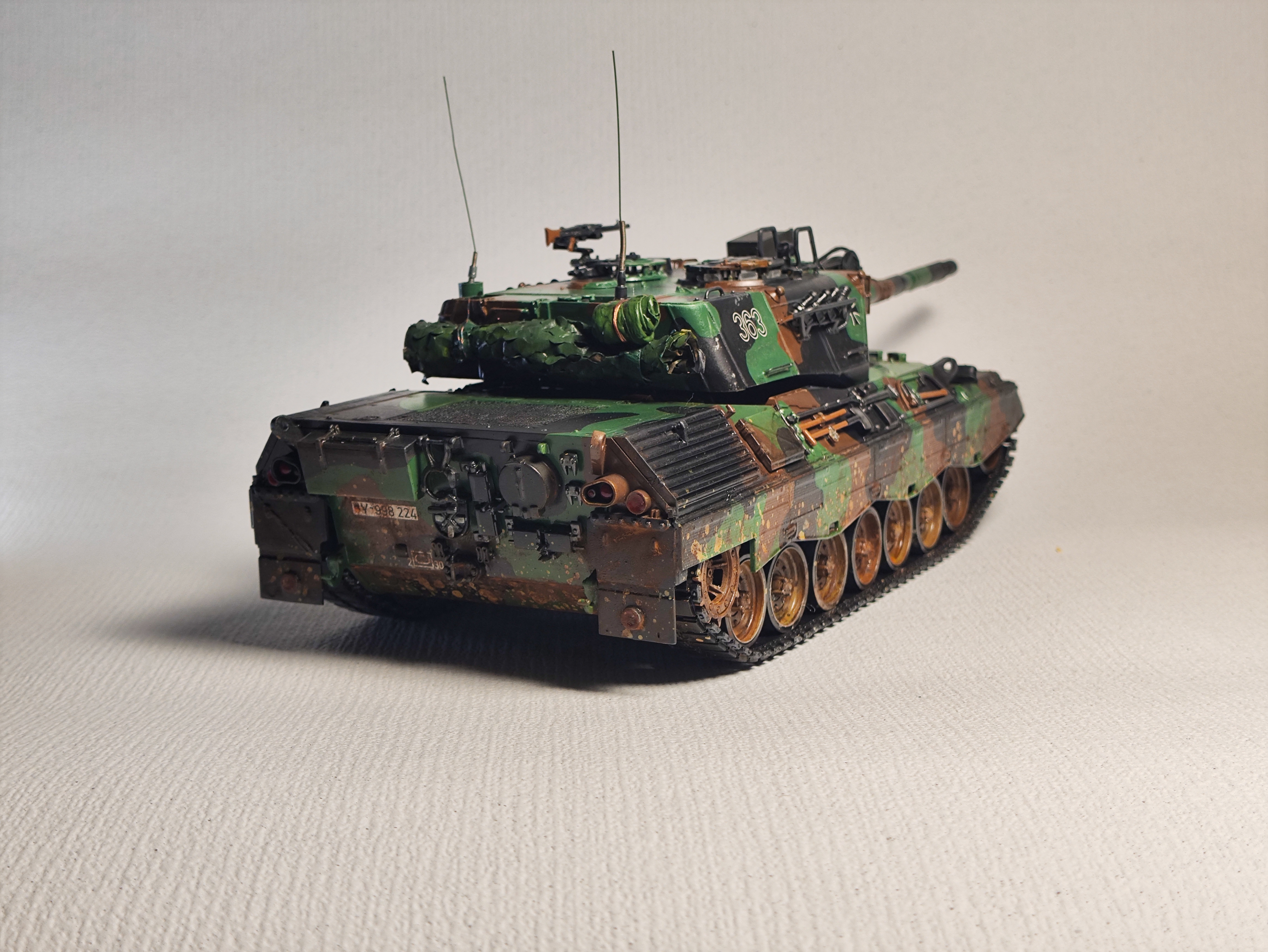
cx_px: 634
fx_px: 879
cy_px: 476
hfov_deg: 71.6
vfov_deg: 56.9
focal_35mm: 24
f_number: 1.8
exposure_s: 1/50
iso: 66
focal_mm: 4.68
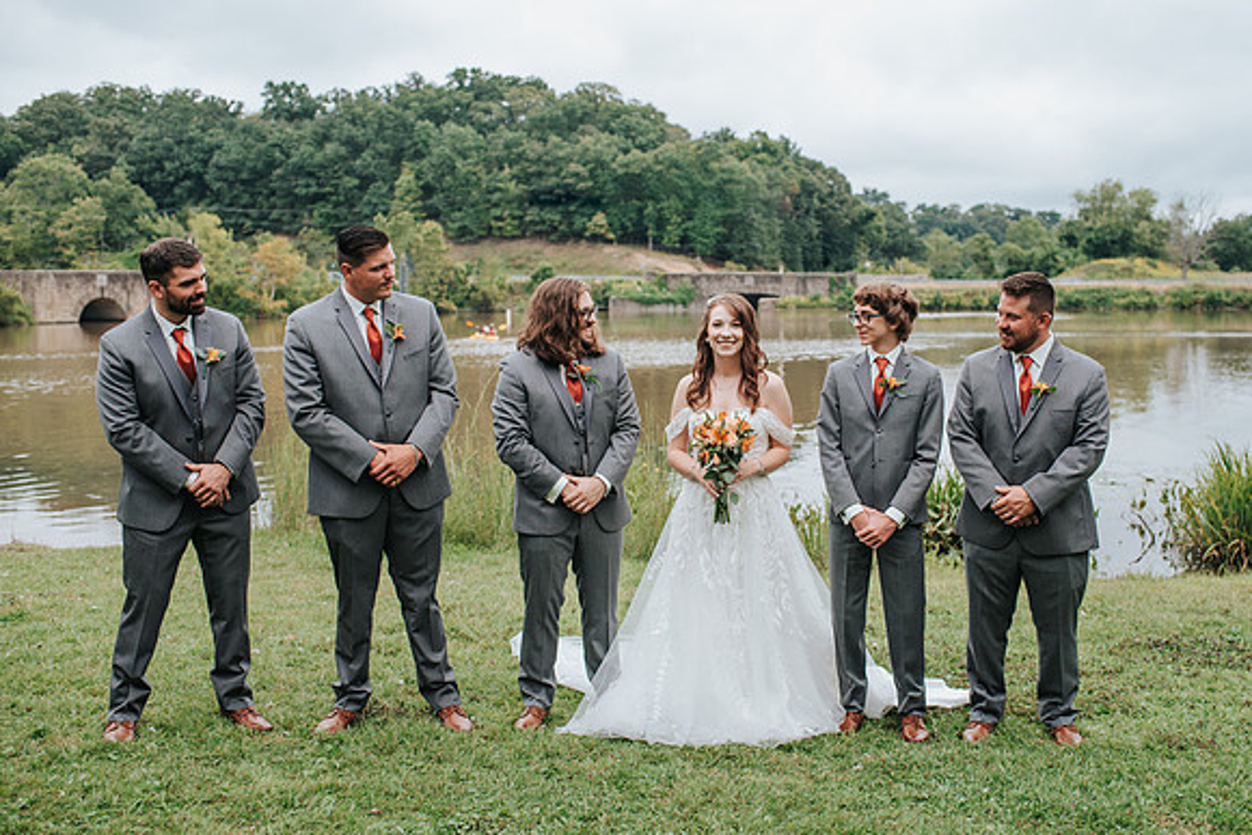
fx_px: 1434
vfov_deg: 32.5
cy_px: 427
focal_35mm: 41
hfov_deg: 47.1
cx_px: 686
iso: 100
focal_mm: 35
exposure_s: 1/640
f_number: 3.2
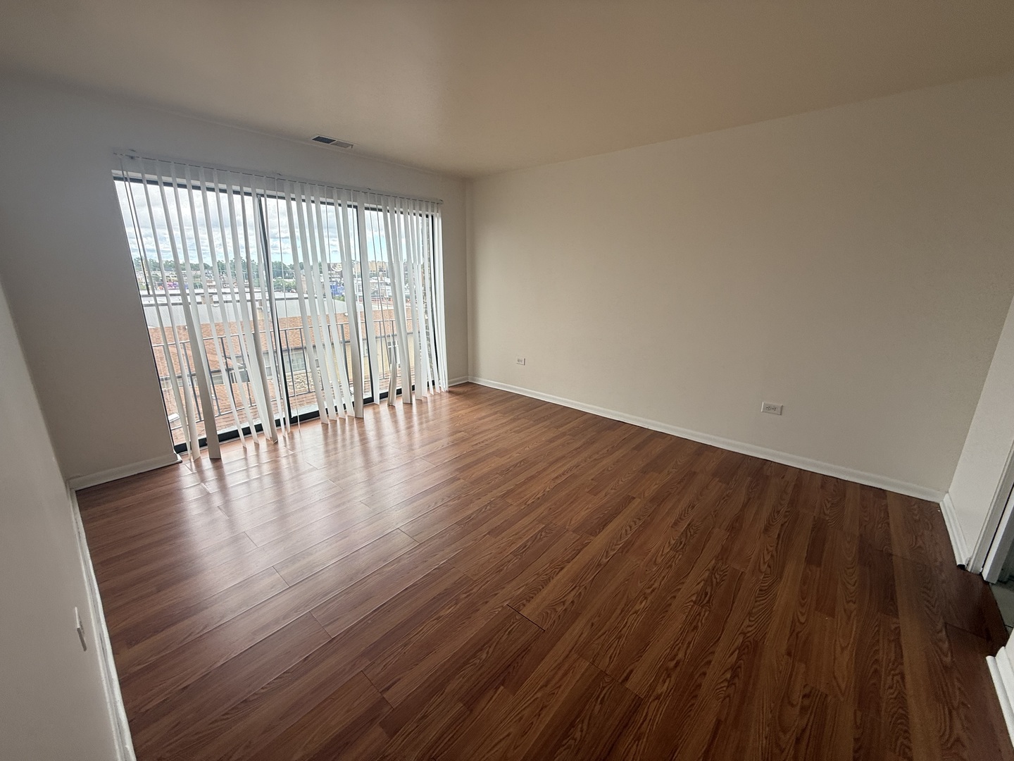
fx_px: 410
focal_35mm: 14
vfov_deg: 85.7
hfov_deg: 102.1
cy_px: 380
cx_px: 507
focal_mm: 2.22
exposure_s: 1/187
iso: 50
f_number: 2.2
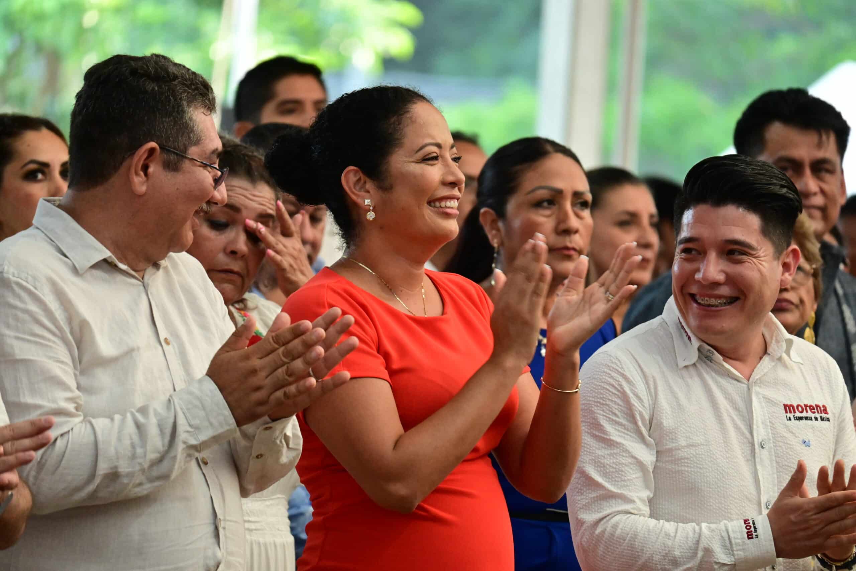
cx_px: 428
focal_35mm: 375
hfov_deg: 5.5
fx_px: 8917
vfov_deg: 3.7
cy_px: 286
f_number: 6.3
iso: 2000
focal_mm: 250
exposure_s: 1/320
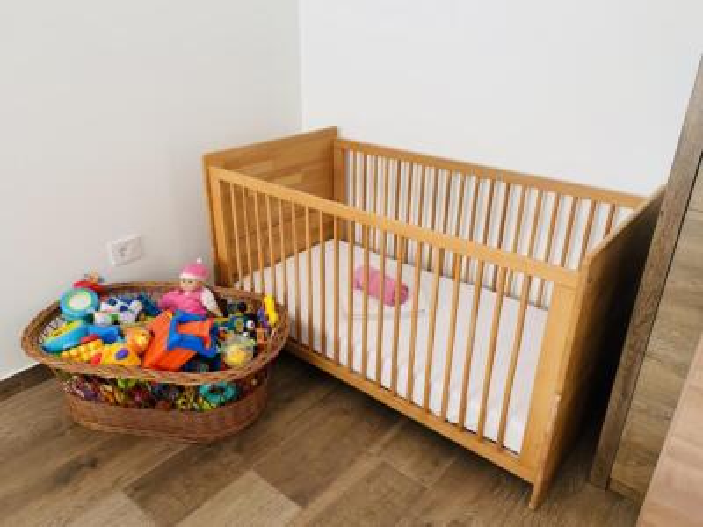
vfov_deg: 53.1
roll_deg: -1.3
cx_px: 352
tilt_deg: -24.6
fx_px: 528
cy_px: 264
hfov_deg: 67.3
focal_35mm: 26
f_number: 1.8
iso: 100
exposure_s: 1/50
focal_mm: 4.25
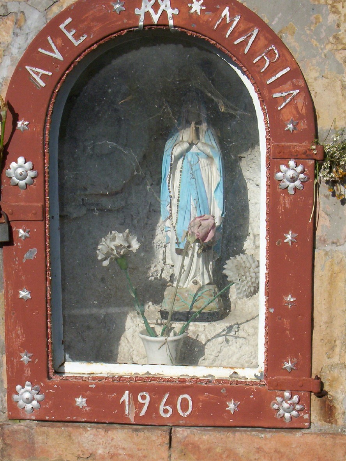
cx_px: 173
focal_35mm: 92
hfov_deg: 16.1
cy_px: 230
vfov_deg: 21.3
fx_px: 1226
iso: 100
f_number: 8.17
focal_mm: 14.19
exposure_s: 1/467
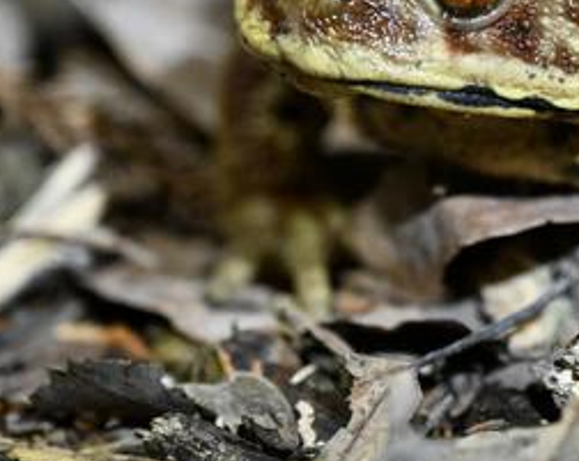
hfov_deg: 6.7
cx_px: 531
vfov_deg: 5.4
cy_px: 114
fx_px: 4912
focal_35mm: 287
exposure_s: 1/640
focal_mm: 110
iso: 8000
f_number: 4
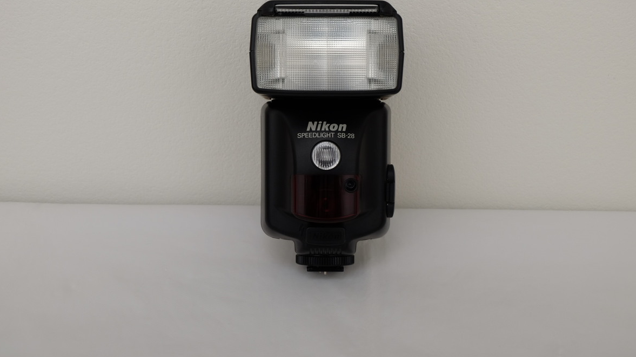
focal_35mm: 47
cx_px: 321
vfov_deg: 25.4
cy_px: 153
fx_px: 793
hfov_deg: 43.7
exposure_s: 1/125
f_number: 8
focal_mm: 29.5
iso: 200
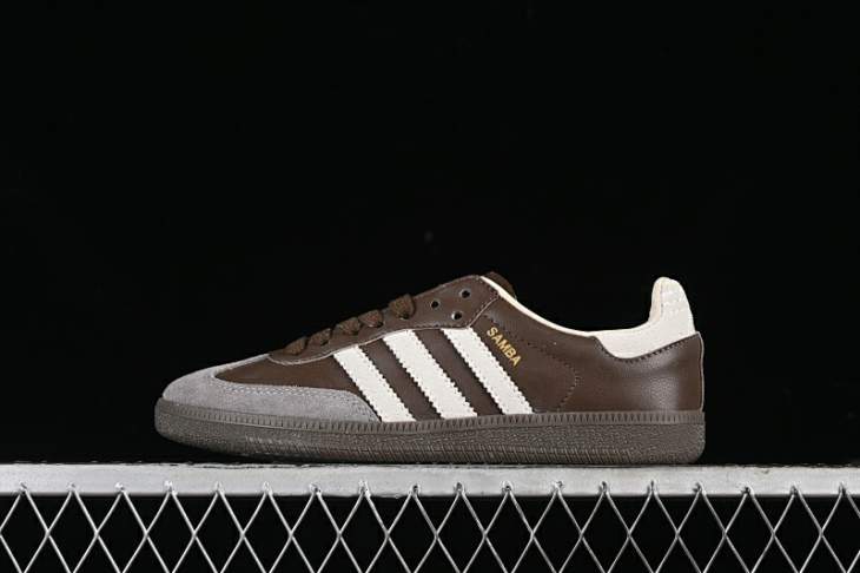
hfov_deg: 27.0
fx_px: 1791
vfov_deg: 18.2
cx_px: 430
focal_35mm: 75
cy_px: 286
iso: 160
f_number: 6.3
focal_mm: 50
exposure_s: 1/80
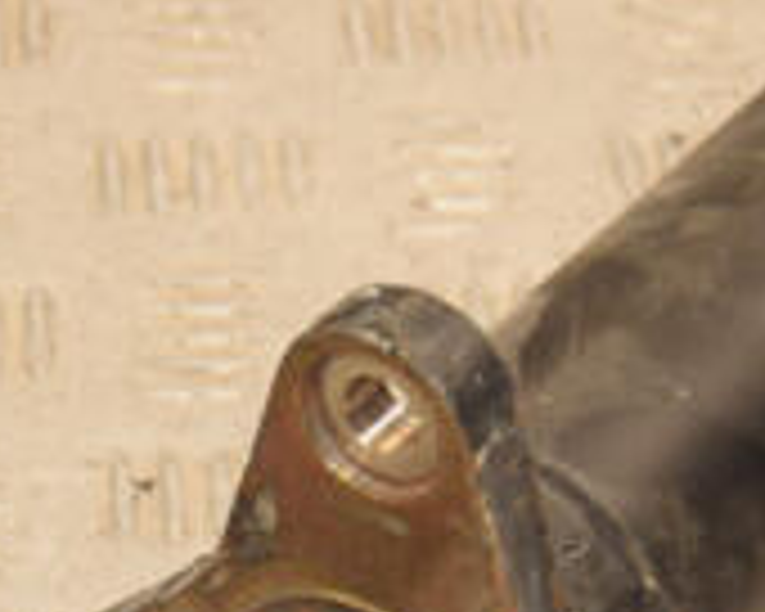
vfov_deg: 6.2
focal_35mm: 248
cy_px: 572
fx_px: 5615
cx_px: 320
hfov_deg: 7.8
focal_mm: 50
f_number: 7.1
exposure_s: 1/200
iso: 800
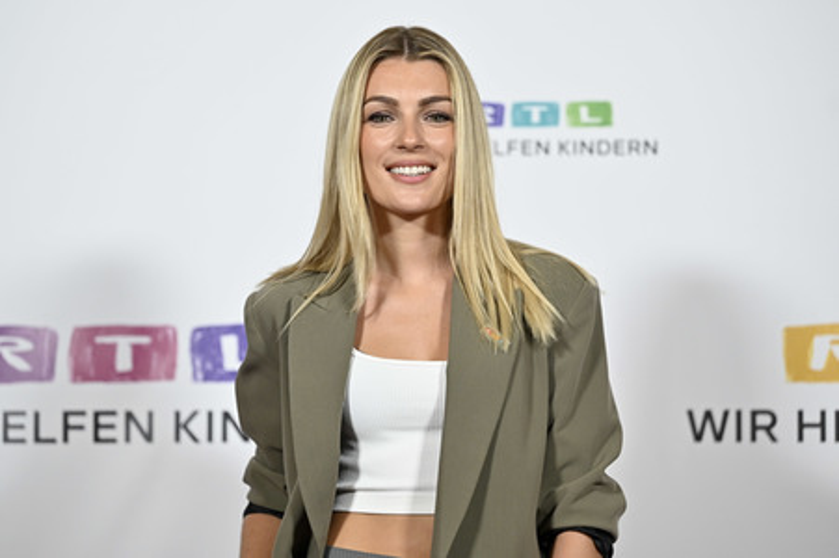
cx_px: 420
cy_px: 279
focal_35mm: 125
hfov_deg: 16.4
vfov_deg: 11.0
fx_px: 2911
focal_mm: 125
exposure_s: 1/640
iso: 1250
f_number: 2.8
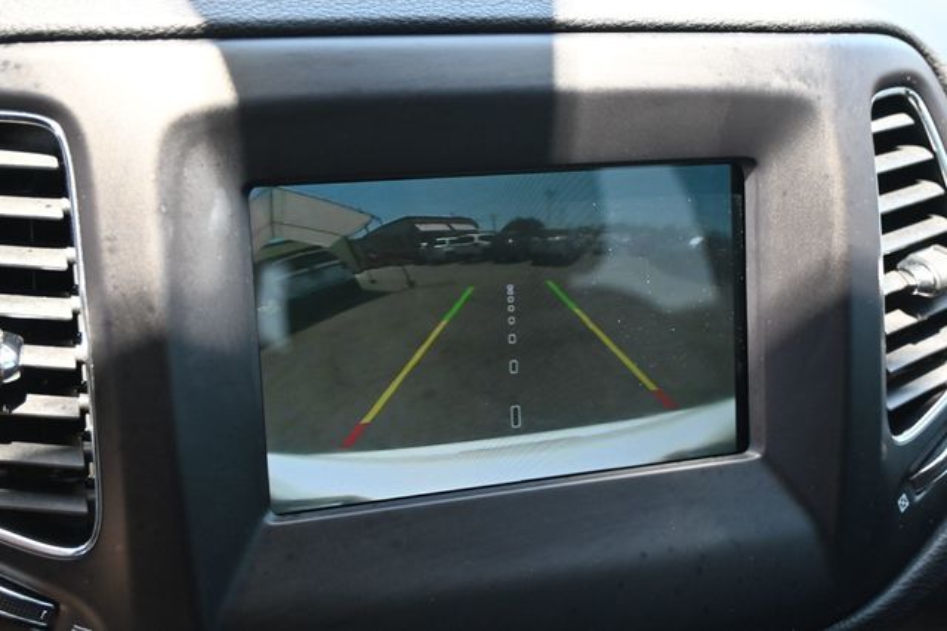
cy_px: 316
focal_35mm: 41
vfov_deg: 32.4
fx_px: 1084
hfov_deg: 47.2
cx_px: 474
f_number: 4.5
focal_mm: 27.5
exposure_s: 1/125
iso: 640
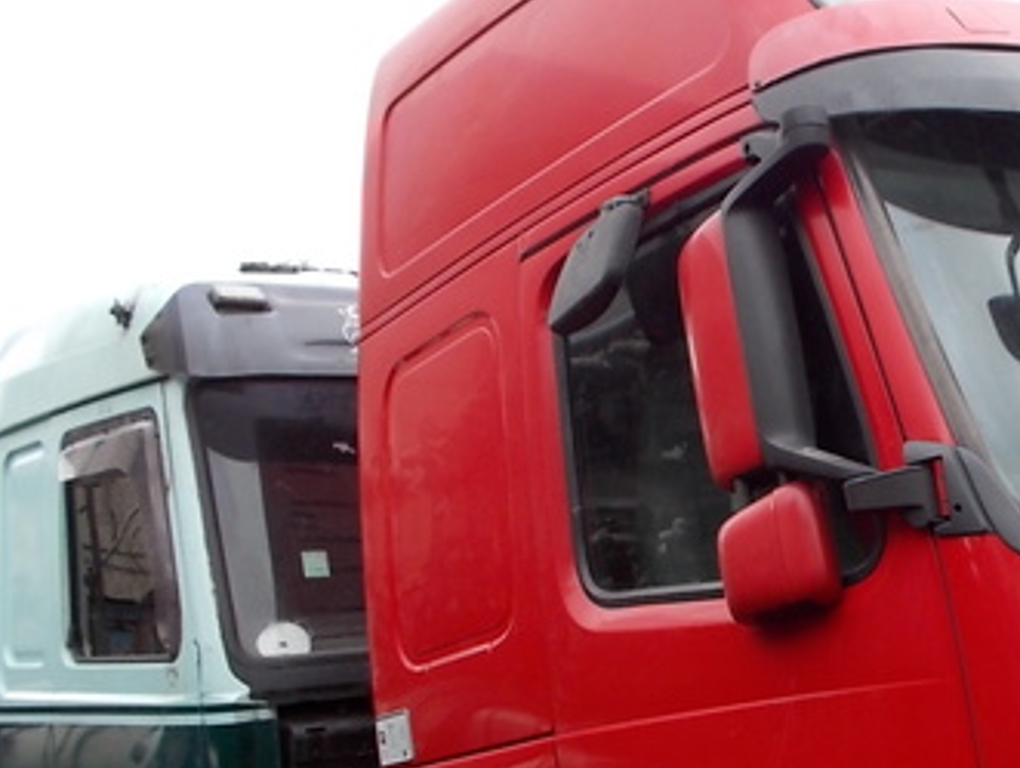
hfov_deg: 32.4
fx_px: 1652
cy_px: 568
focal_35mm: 56
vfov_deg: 25.9
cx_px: 946
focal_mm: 4.1
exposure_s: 1/100
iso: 80
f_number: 3.3
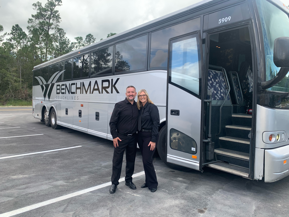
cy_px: 108
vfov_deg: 53.1
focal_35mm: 26
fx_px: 217
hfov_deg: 67.3
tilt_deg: -4.3
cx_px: 144
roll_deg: -0.4
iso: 25
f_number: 1.8
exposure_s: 1/495
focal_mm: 4.25
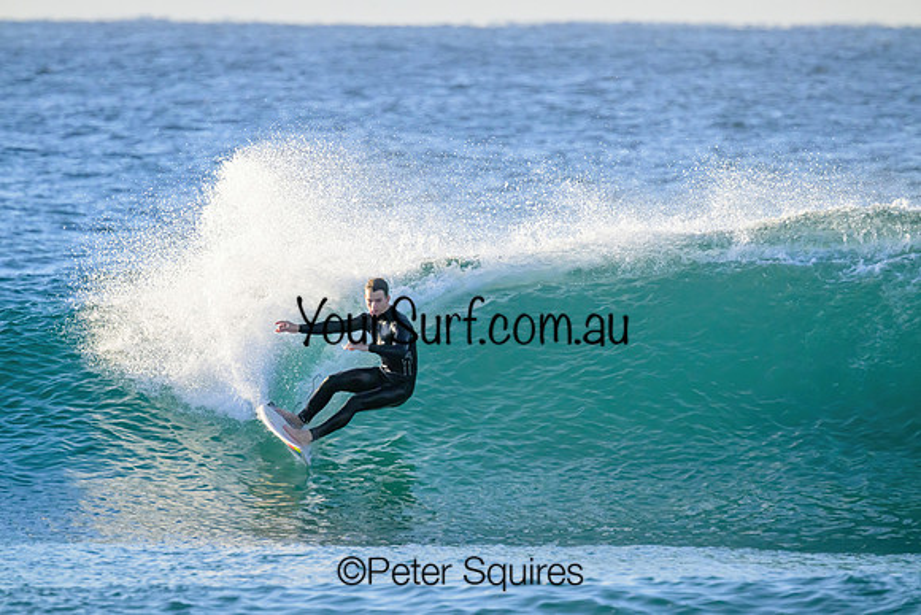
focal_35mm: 700
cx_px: 460
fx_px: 17912
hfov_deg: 2.9
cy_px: 308
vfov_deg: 2.0
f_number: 11
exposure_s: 1/2000
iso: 3200
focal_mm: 700
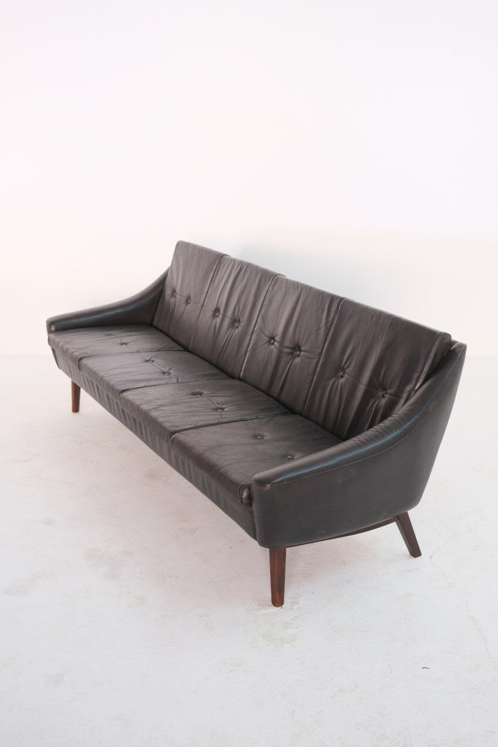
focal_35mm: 37
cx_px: 249
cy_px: 374
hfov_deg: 35.9
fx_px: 768
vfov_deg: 51.9
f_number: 4
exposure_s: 1/38
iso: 1250
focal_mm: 24.7
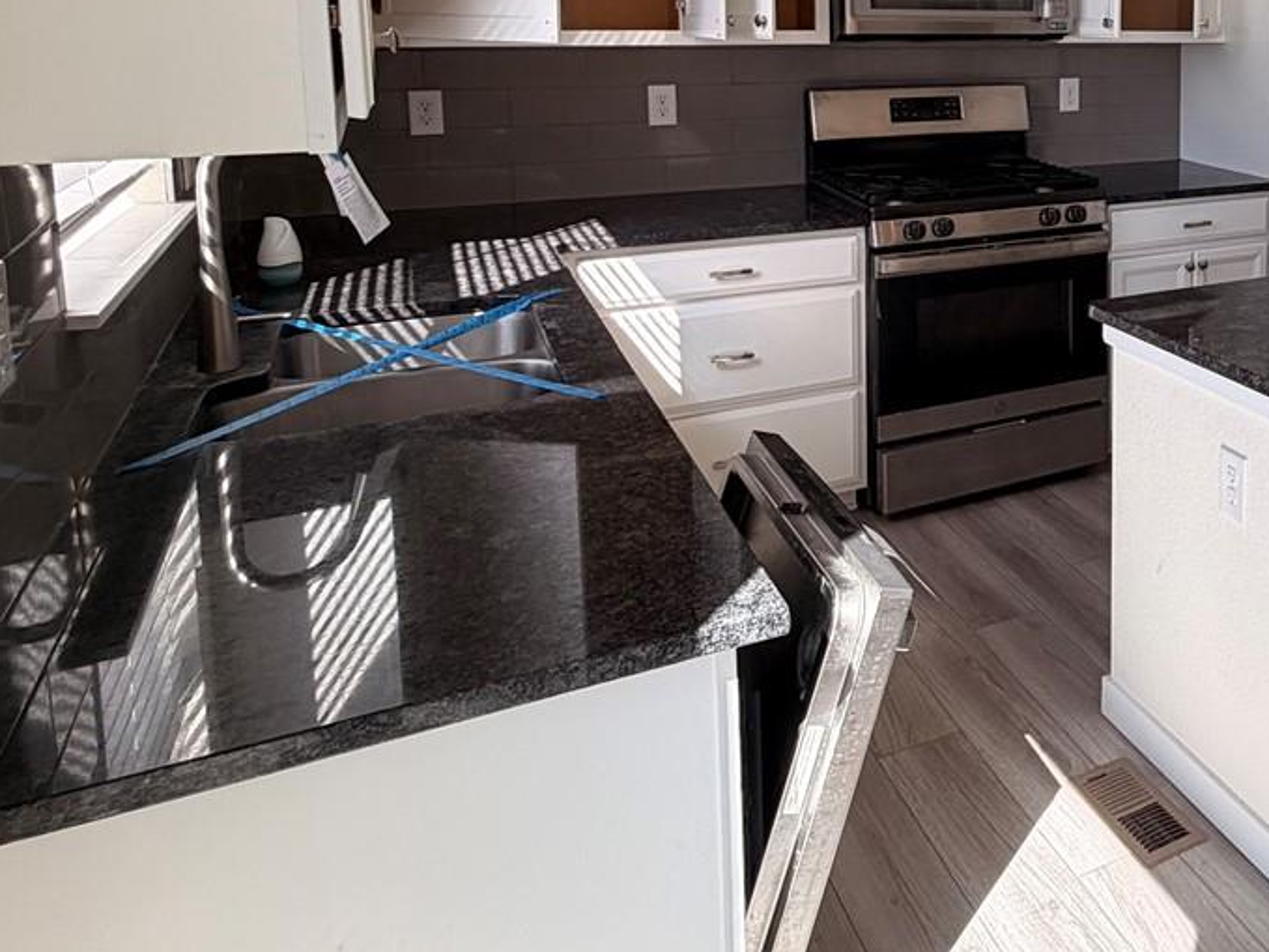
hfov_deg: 48.3
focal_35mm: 33
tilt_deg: -6.7
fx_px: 1210
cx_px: 1189
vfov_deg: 40.5
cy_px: 146
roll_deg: -0.5
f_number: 2.2
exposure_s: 1/127
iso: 40
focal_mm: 2.22
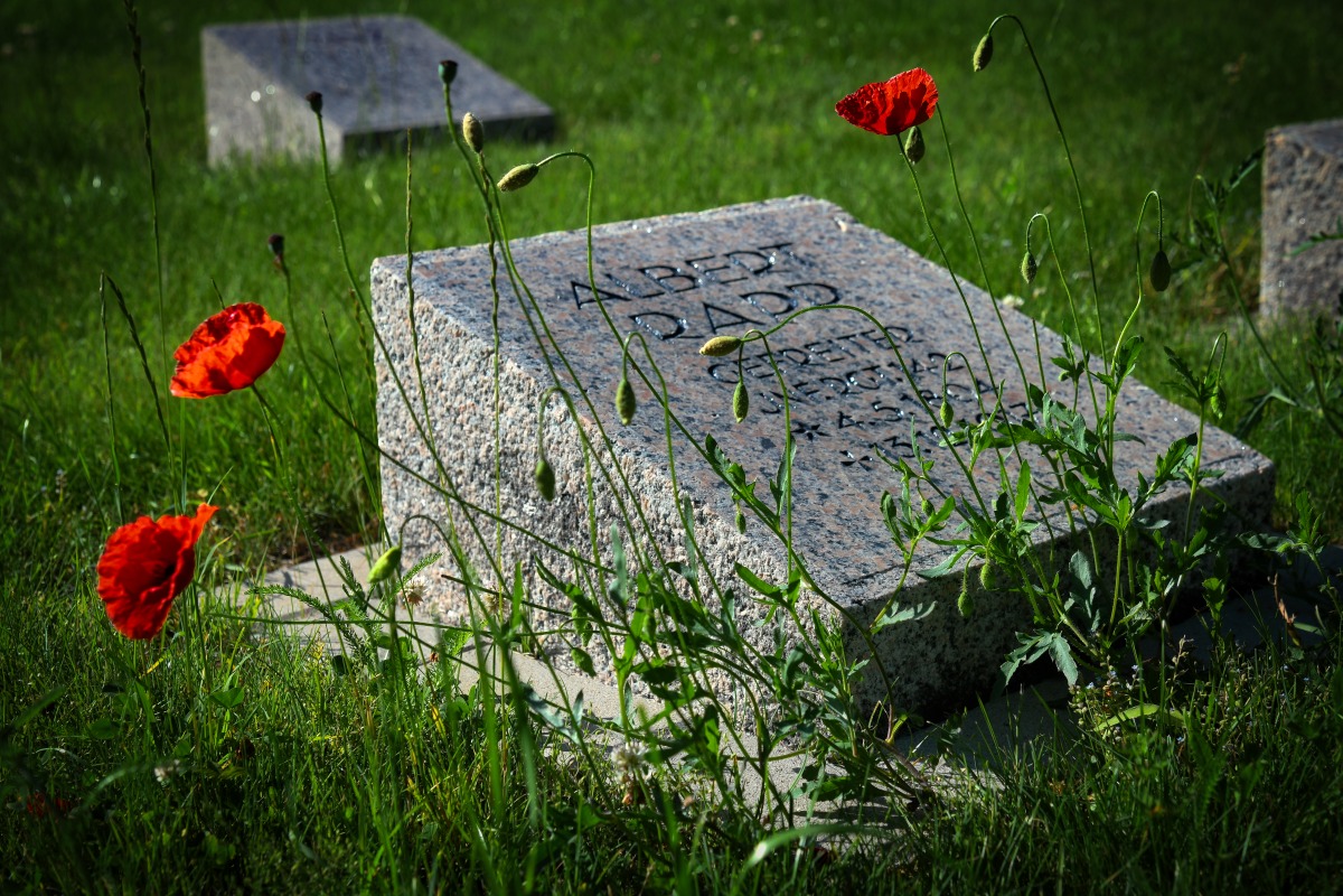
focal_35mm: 50
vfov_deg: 27.0
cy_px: 448
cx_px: 672
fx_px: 1865
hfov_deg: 39.6
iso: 200
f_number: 6.3
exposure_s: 1/800
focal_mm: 50
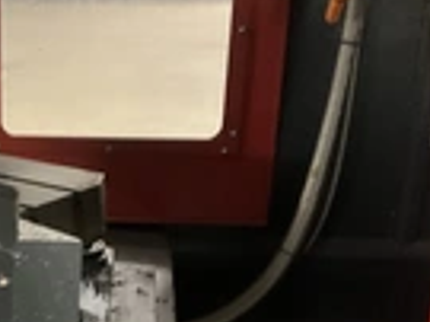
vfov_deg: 16.8
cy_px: 312
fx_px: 1067
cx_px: -13
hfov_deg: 21.8
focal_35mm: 86
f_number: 1.8
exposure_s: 1/24
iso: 500
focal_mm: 3
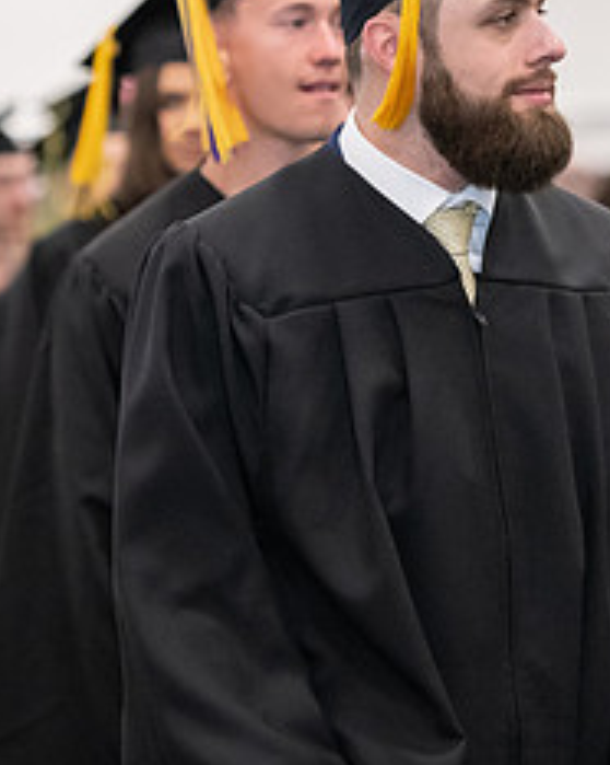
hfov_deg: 5.4
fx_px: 6440
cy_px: 146
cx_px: 584
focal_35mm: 285
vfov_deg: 6.8
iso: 3200
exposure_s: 1/200
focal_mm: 122
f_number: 3.2
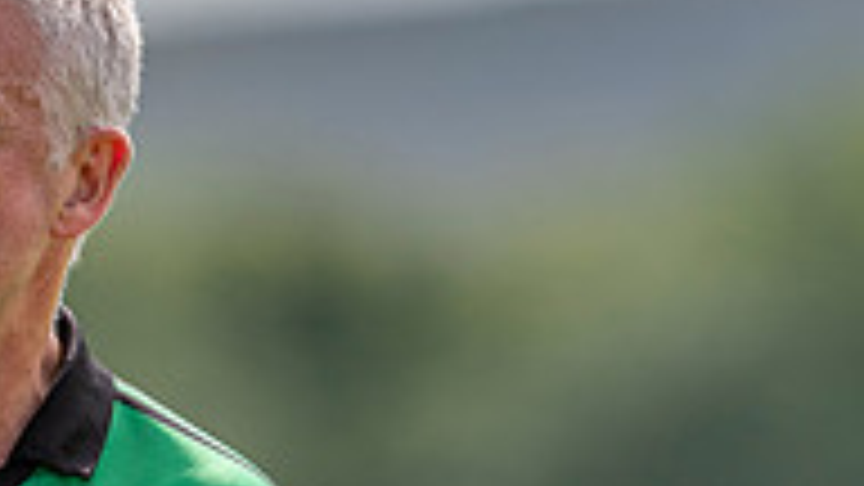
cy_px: 646
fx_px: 34800
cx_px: -140
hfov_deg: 1.4
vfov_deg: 0.8
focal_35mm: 1519
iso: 100
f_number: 2.8
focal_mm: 300
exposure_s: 1/1600
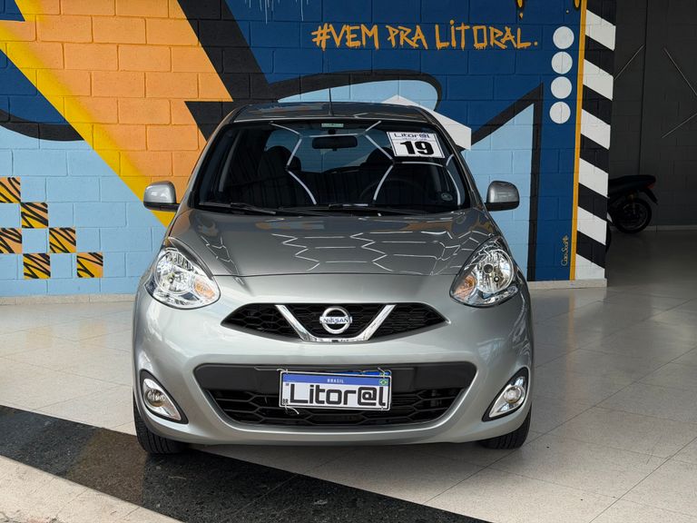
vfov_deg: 30.3
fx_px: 966
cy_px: 262
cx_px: 348
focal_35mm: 48
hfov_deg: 39.7
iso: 80
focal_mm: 6.76
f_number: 1.78
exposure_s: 1/1100
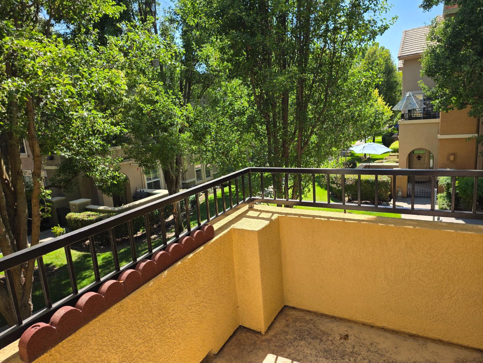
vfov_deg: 58.9
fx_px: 321
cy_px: 182
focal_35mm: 23
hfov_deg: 73.9
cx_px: 242
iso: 80
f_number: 1.7
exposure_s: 1/2430
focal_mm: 6.25
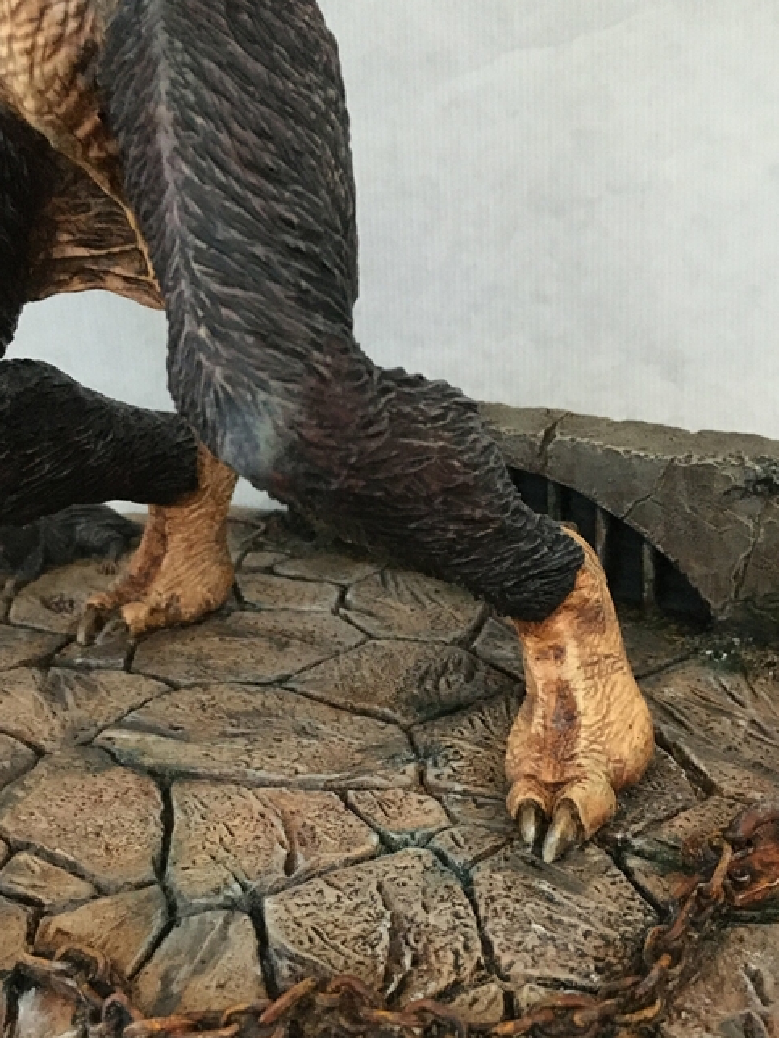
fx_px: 1080
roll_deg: +3.3
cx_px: 442
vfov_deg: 51.2
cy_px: 592
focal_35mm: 36
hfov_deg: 39.6
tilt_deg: -24.3
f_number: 2.2
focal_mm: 4.15
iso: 320
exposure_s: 1/17
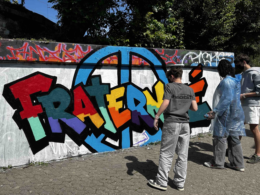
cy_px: 98
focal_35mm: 24
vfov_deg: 56.8
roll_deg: -1.1
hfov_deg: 71.6
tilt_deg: +0.1
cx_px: 130
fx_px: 180
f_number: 1.78
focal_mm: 6.86
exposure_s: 1/6623
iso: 80
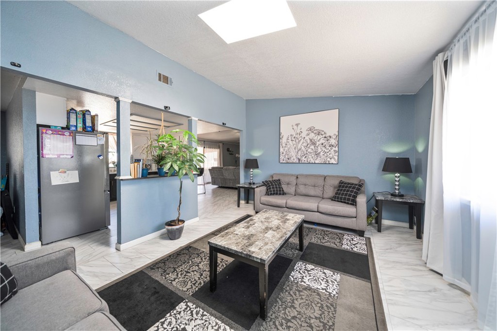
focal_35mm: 12
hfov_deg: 112.6
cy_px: 166
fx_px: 166
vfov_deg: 90.0
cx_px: 248
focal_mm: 12
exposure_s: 1/25
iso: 1250
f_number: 4
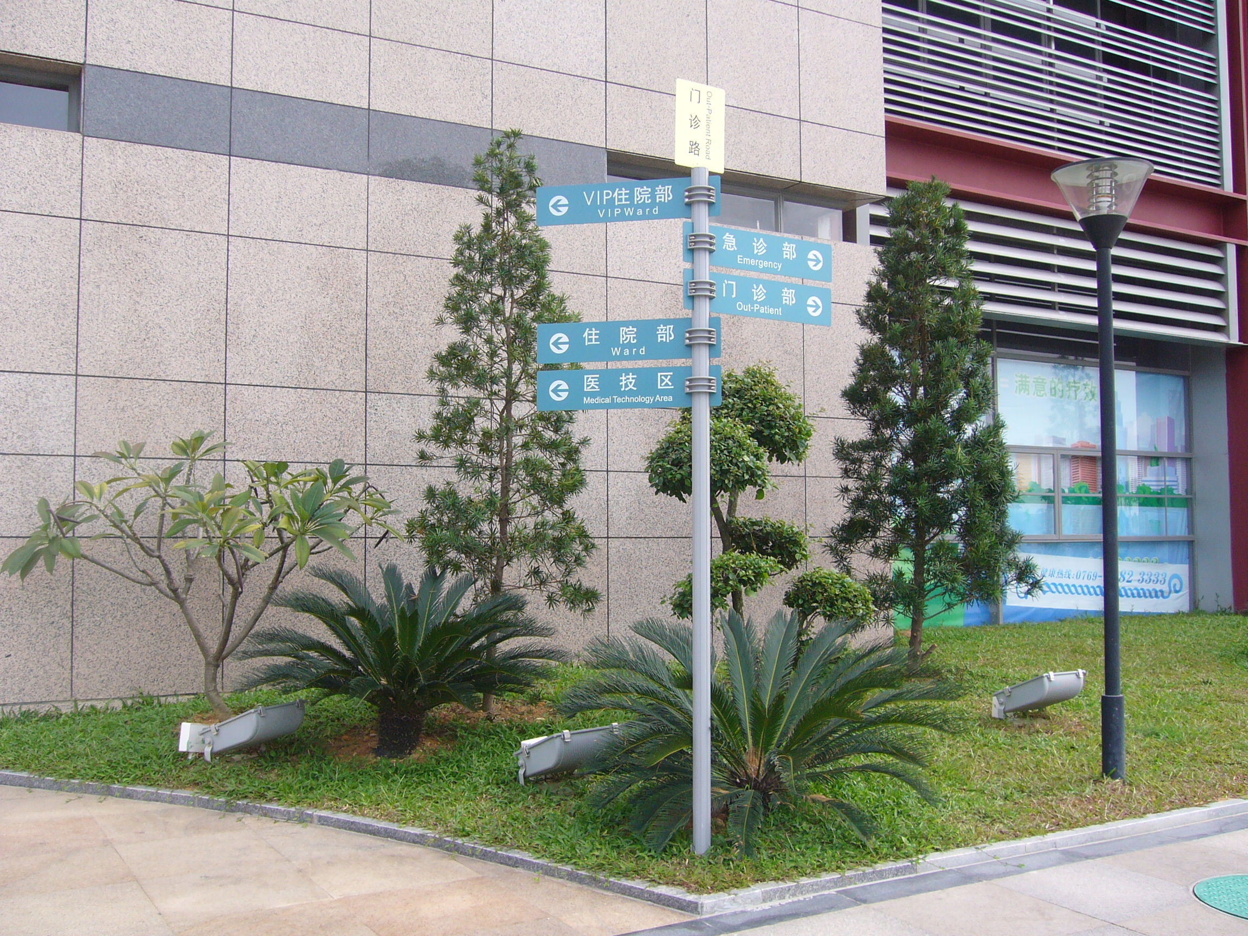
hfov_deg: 52.6
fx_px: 1262
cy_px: 468
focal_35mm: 35
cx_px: 624
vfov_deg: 40.7
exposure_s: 1/160
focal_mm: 5.8
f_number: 5.6
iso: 100
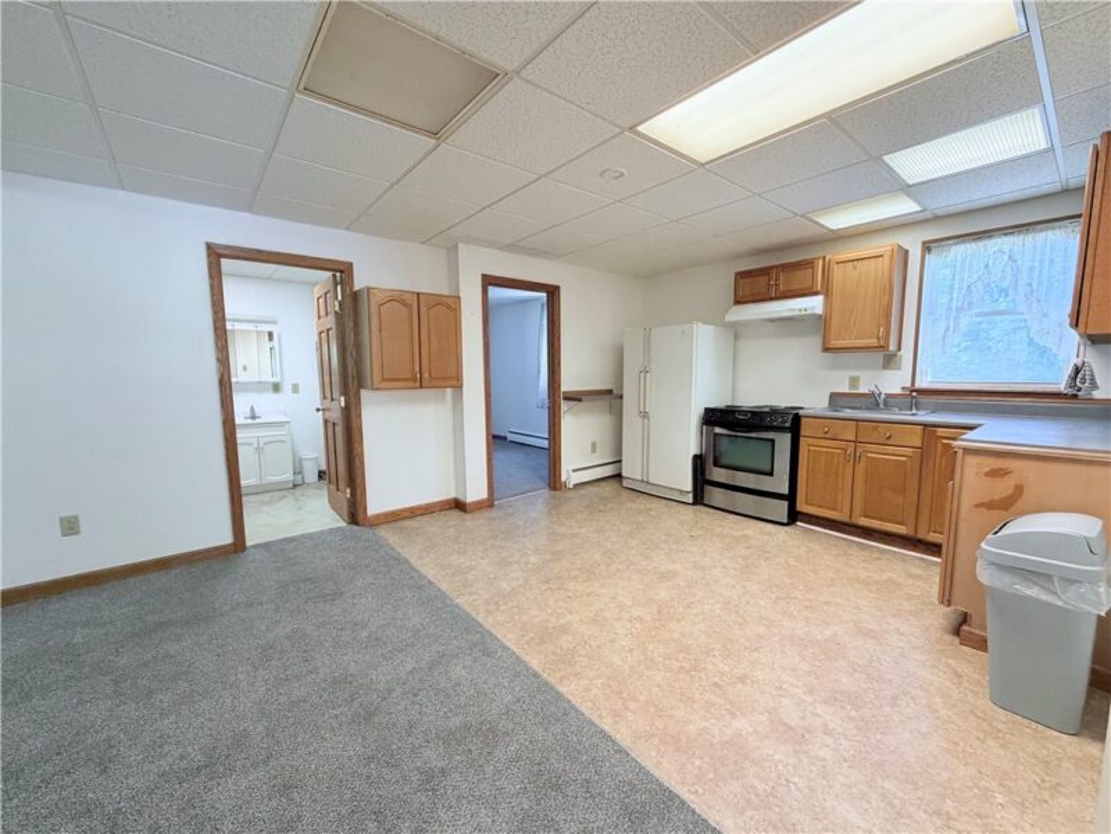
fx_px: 449
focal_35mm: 14
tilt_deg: -6.4
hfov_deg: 102.1
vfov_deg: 85.7
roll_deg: +0.8
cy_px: 417
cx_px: 556
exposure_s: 1/120
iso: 200
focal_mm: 2.22
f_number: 2.2
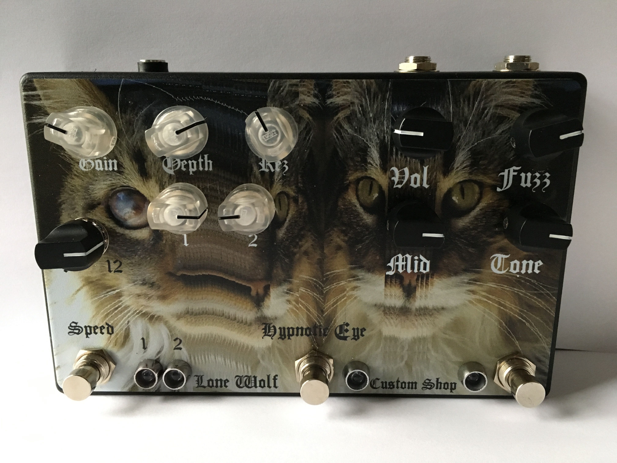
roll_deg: +0.6
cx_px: 308
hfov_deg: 61.7
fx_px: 517
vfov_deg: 48.2
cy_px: 232
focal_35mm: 29
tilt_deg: -9.8
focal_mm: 4.15
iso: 200
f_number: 2.2
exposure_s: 1/30
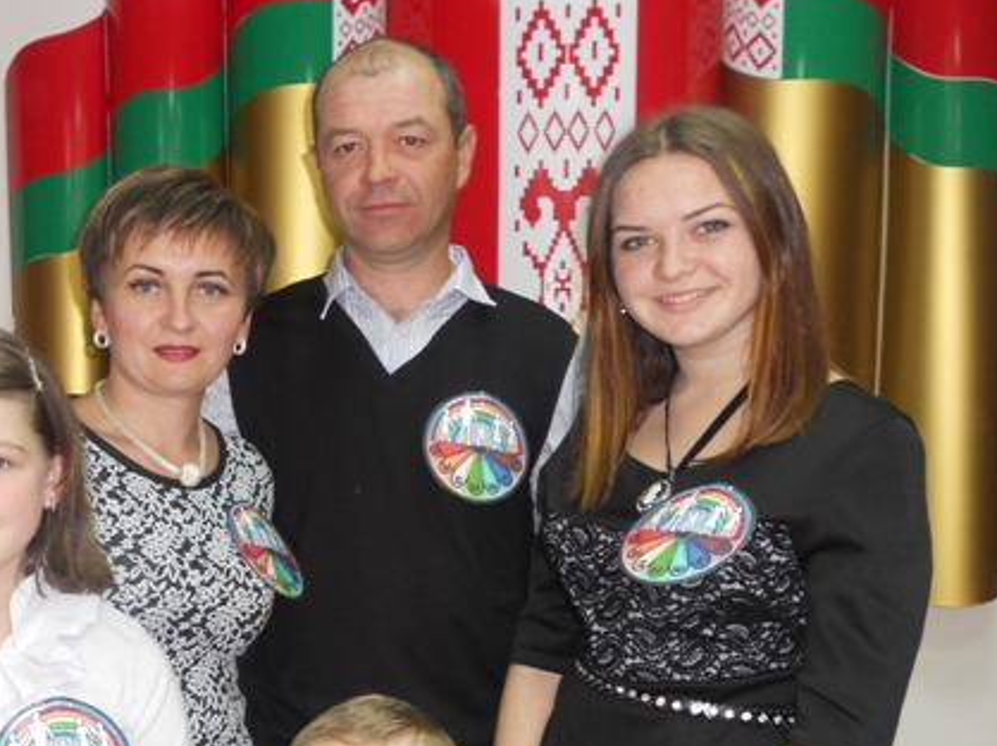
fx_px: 1410
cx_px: 296
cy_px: 551
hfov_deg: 38.3
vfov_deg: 29.2
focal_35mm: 49
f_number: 3.5
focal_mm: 5.8
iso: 200
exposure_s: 1/25
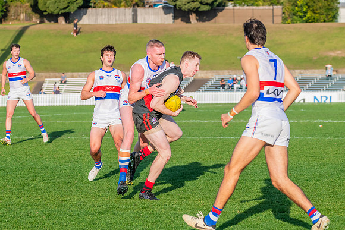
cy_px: 115
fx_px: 1658
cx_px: 172
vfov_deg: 7.9
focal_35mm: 173
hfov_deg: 11.9
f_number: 9
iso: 800
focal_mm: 170
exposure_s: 1/1250
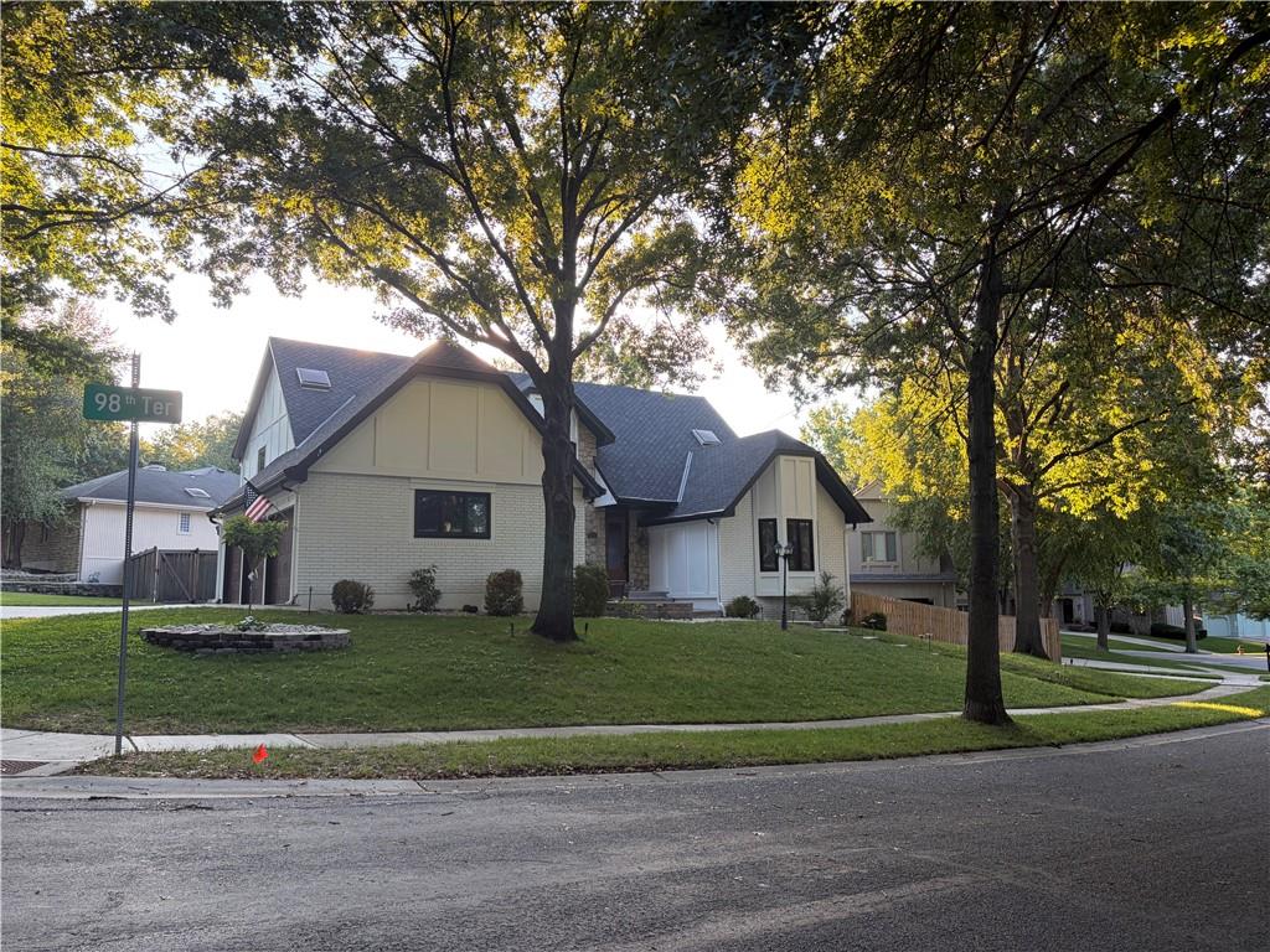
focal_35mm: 26
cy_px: 476
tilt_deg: +7.7
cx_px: 635
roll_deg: +1.0
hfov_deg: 67.3
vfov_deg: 53.1
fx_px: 954
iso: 50
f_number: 1.6
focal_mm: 5.96
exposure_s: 1/202
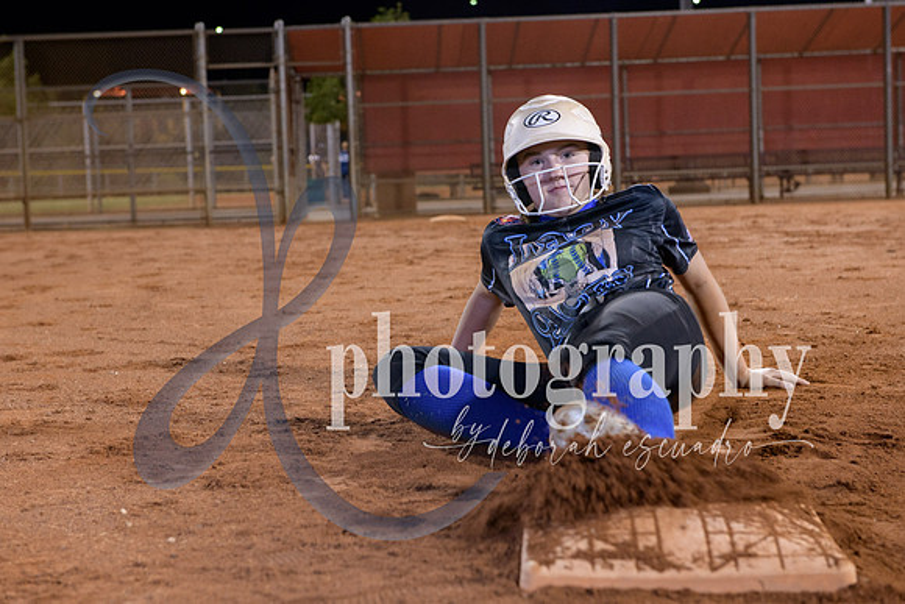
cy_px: 291
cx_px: 432
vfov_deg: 18.5
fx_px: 1853
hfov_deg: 27.4
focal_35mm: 74
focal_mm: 70
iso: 2000
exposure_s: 1/80
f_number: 5
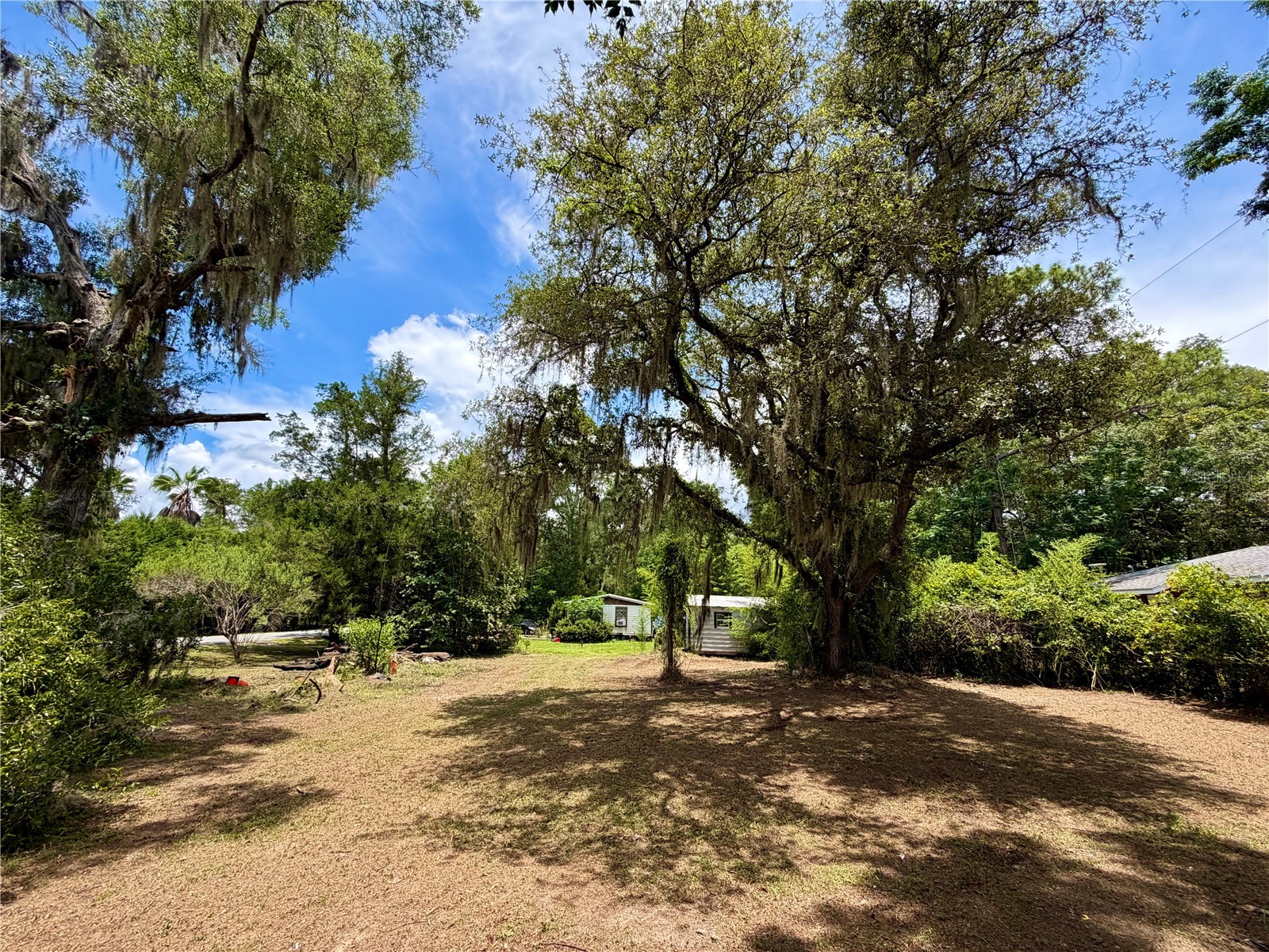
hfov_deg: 102.1
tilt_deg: +15.5
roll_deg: -1.6
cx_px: 634
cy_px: 476
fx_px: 513
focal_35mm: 14
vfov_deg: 85.7
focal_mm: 2.22
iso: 40
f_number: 2.2
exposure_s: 1/686
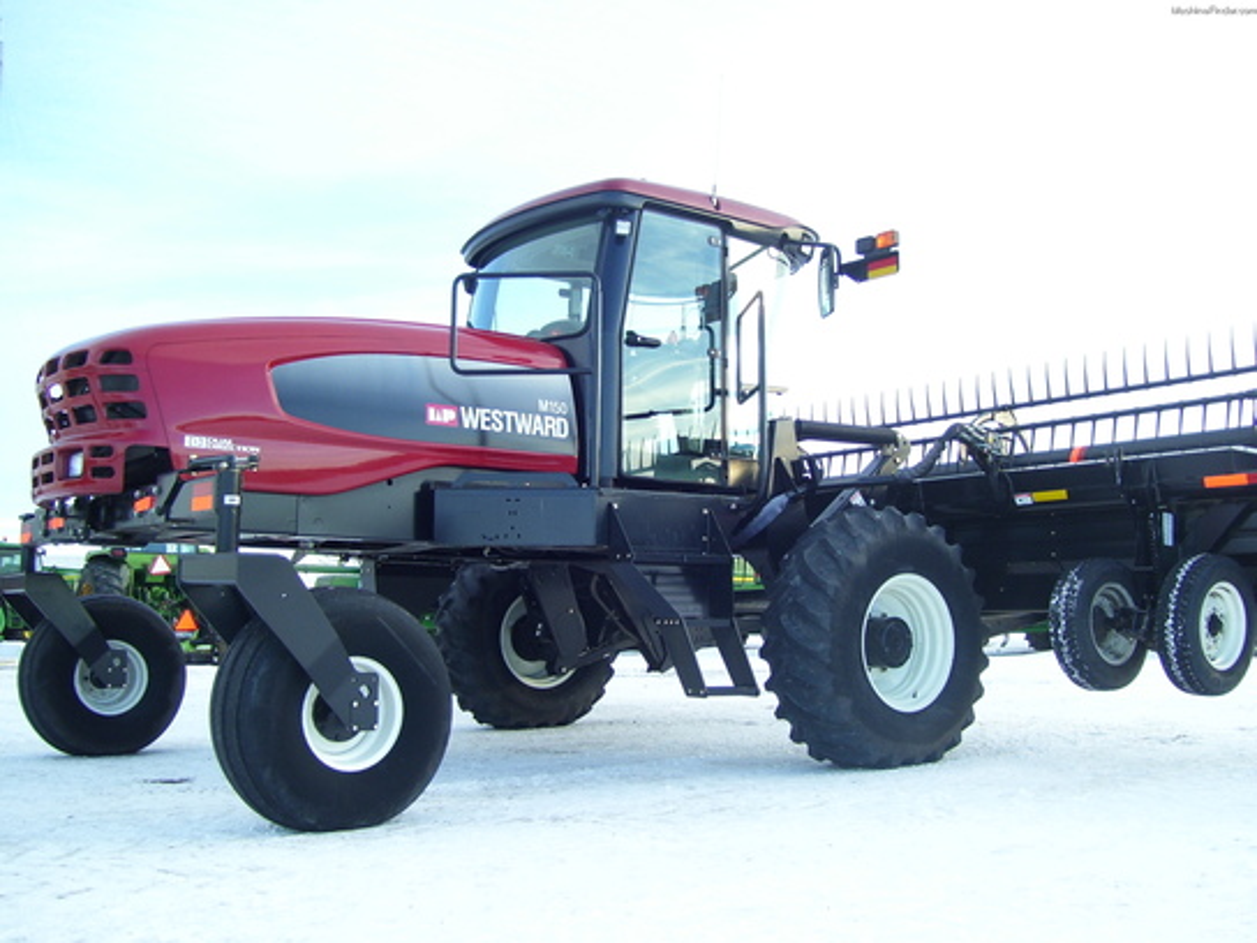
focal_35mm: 37
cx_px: 628
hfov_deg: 50.1
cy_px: 472
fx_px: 1344
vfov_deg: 38.7
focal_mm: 6
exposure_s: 1/250
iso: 80
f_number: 2.7
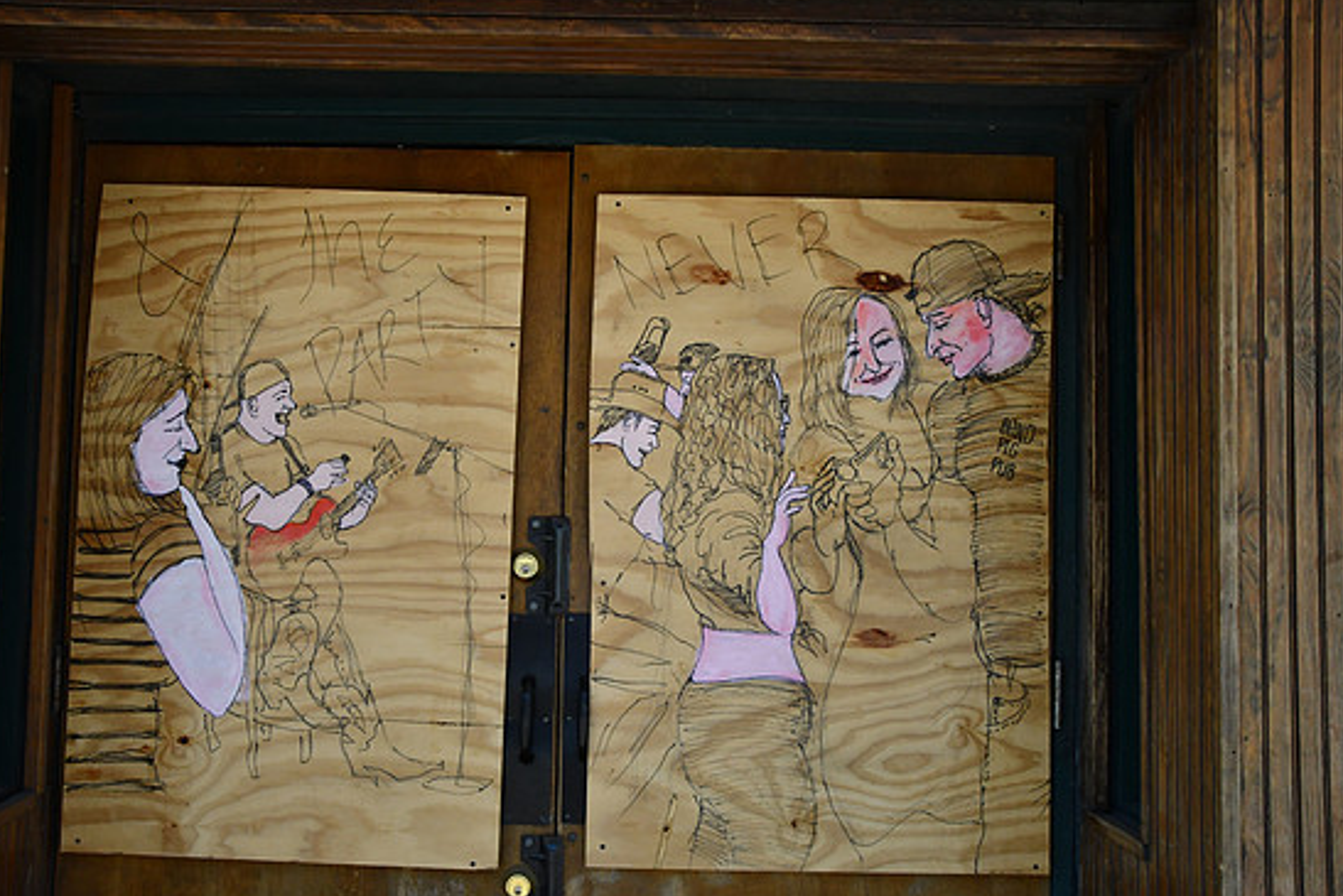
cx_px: 638
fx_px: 1306
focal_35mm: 35
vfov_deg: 37.9
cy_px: 455
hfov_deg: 54.4
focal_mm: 22
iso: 800
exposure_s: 1/125
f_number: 18
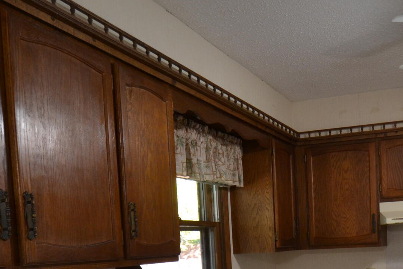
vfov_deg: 30.0
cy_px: 260
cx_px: 310
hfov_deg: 44.6
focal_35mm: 42
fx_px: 470
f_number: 4
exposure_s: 1/60
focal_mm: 10
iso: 400
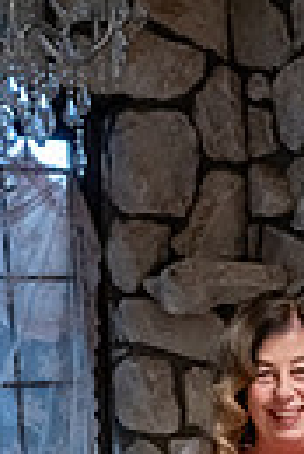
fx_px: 1528
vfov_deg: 16.1
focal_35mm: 121
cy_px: 576
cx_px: 395
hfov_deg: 11.1
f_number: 4
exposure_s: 1/200
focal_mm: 35
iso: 3200
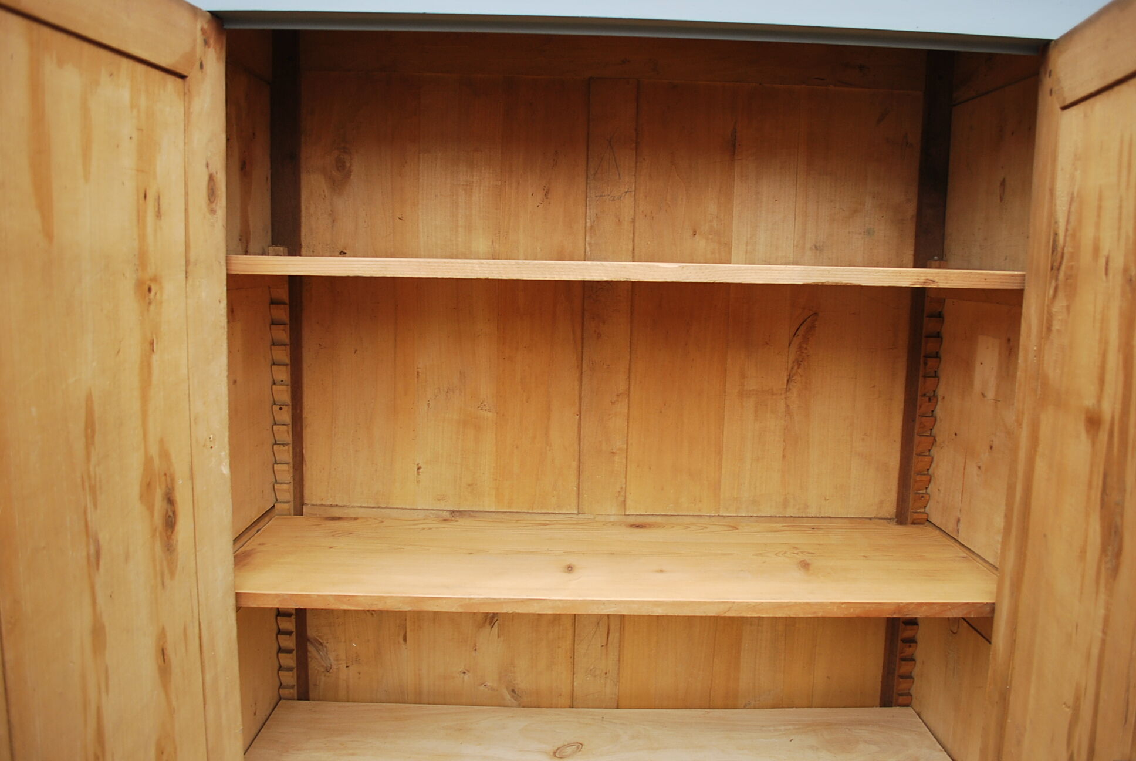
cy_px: 380
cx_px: 568
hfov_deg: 67.3
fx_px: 853
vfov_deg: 48.0
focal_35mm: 27
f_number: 3.5
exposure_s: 1/50
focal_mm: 18
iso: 200
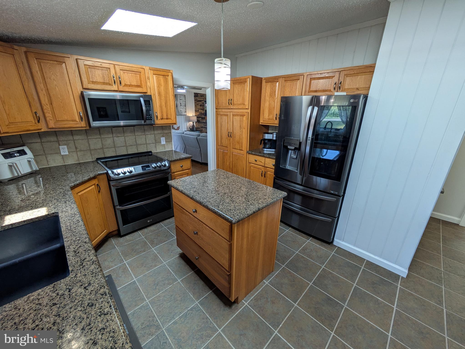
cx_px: 232
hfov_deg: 102.0
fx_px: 188
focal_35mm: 14
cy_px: 174
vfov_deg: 85.7
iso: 46
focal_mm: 1.83
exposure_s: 1/40
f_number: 2.2
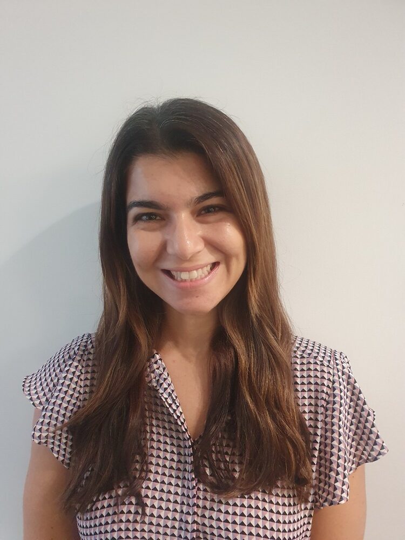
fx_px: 406
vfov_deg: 67.3
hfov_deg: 53.1
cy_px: 270
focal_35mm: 26
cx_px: 202
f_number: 2.4
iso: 800
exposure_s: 1/50
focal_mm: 4.32
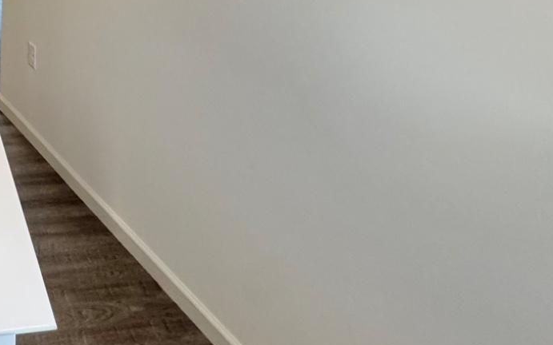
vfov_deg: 24.0
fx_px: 663
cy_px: -149
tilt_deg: -2.9
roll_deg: -0.5
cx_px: -163
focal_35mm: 44
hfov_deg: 33.4
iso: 250
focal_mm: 2.22
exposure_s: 1/120
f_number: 2.2
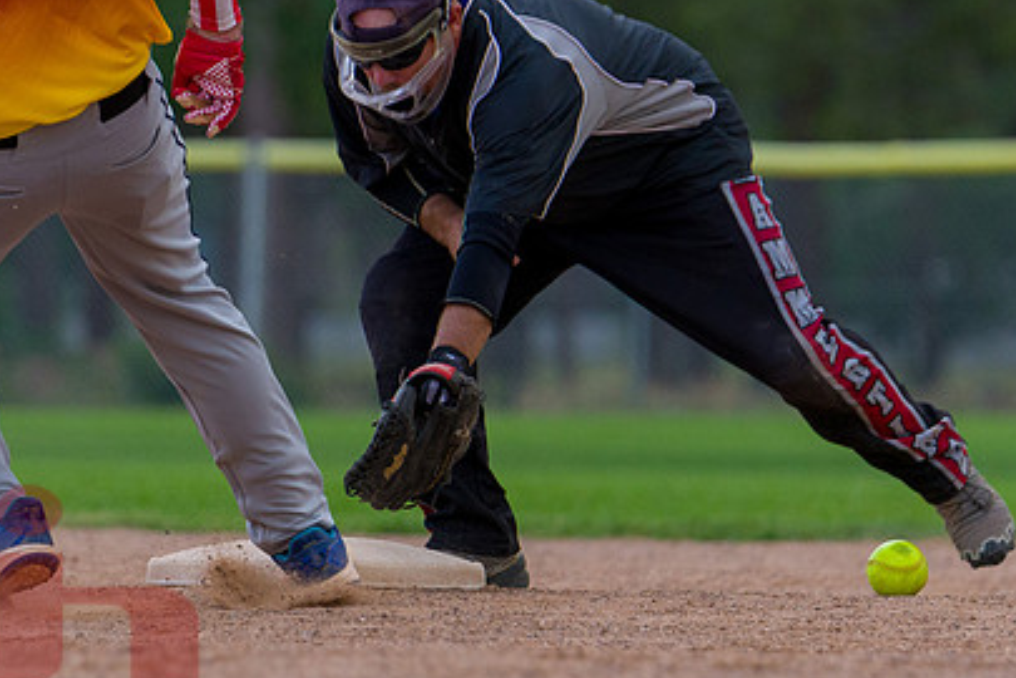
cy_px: 555
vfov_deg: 2.2
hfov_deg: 3.3
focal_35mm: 629
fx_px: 17750
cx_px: 506
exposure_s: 1/1250
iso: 1600
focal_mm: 310
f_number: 5.6
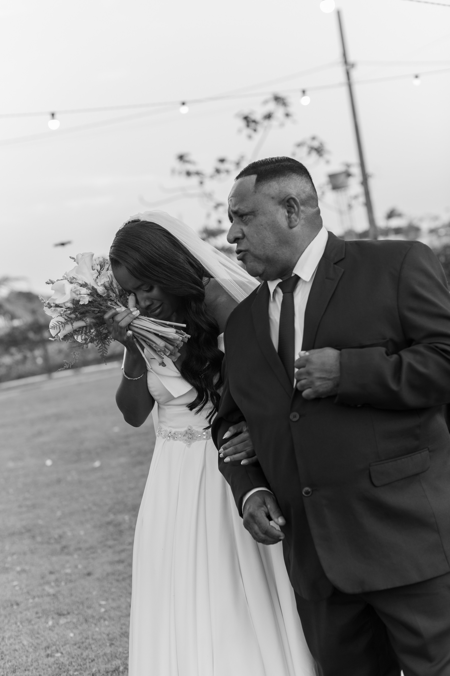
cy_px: 338
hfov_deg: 27.0
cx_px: 225
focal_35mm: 50
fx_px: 939
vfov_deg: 39.6
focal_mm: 50
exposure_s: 1/200
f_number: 2.2
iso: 200
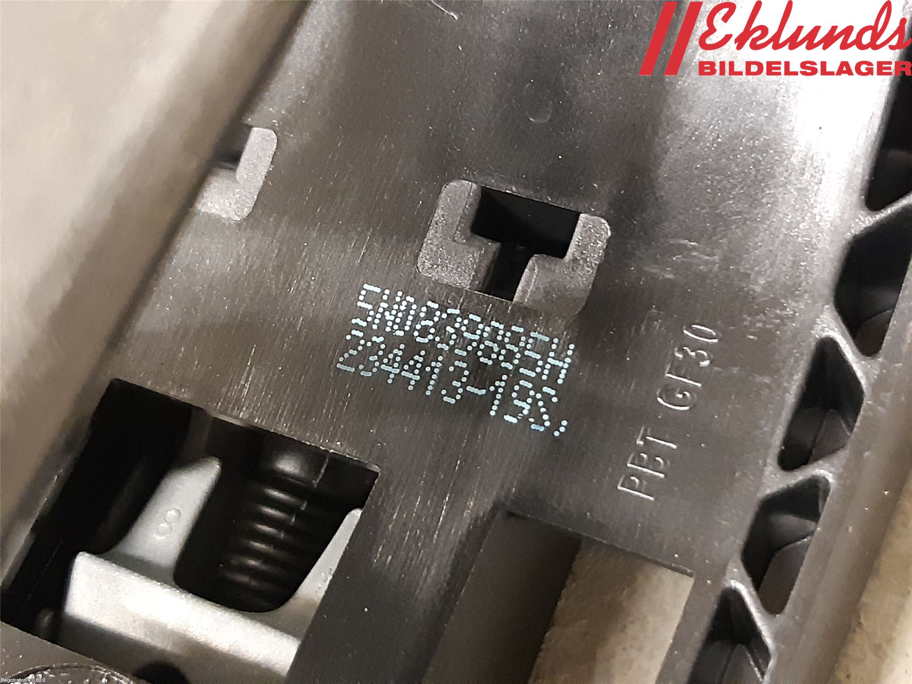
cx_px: 456
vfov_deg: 53.1
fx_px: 685
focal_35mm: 26
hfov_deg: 67.3
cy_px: 342
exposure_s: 1/17
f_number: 1.7
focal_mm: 3.93
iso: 640
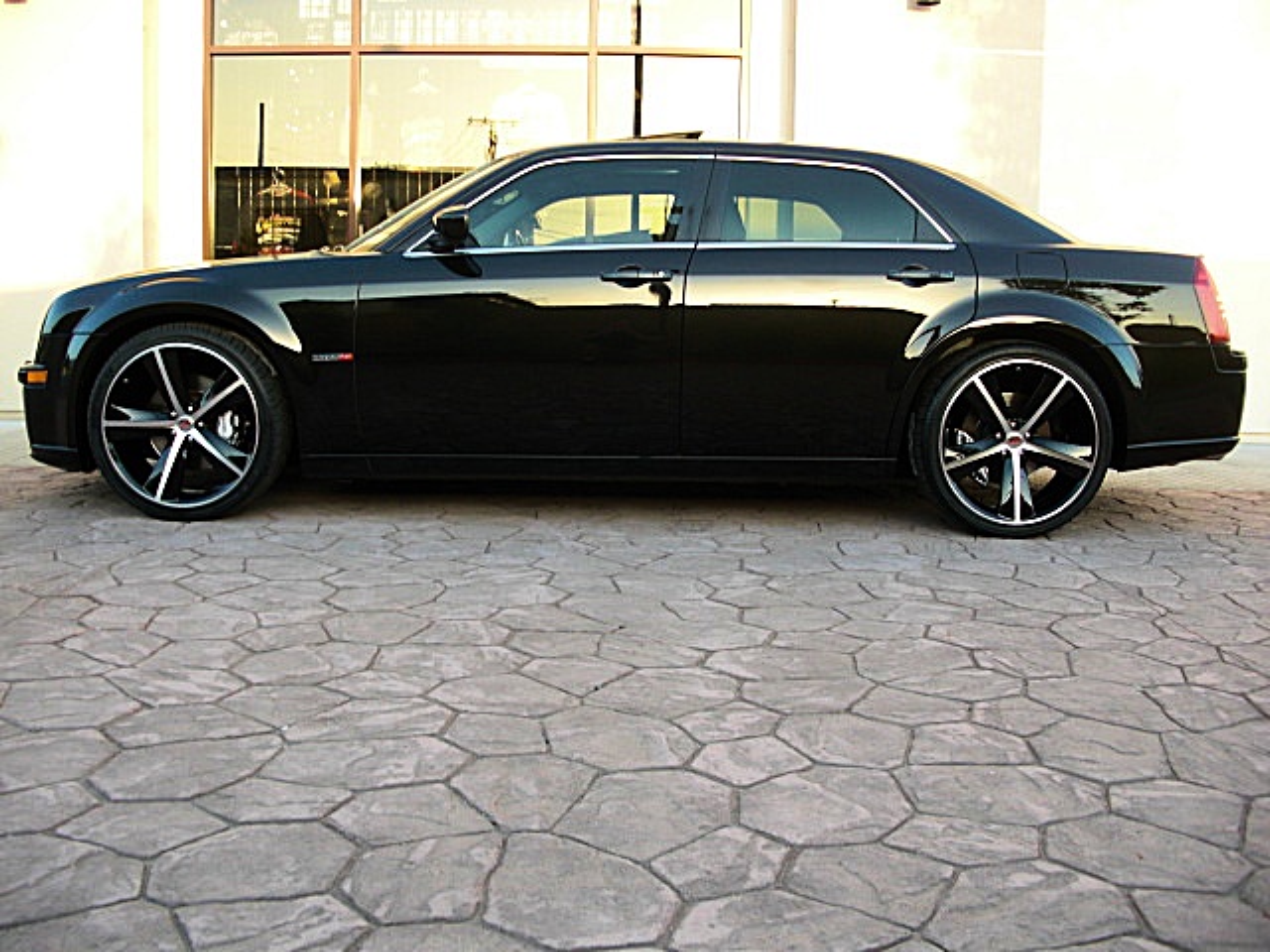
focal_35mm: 36
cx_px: 635
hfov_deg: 51.4
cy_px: 476
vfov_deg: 39.7
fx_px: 1321
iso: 100
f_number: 2.8
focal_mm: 6.3
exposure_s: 1/100
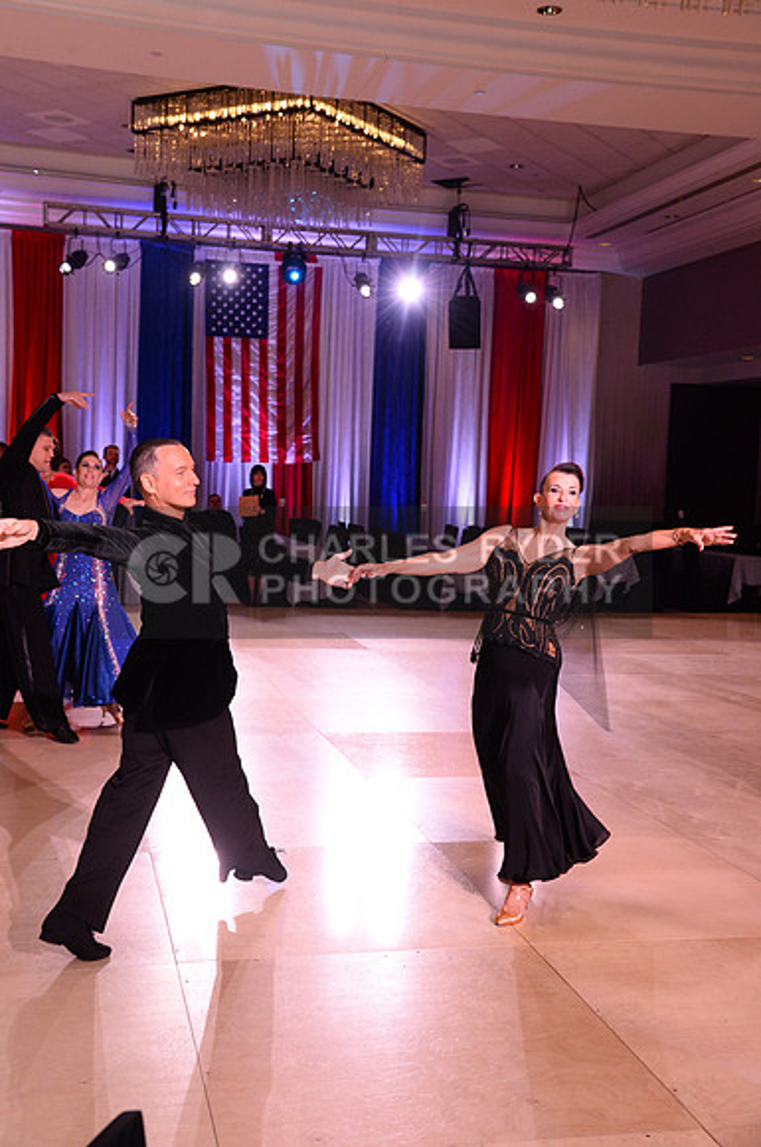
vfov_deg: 48.5
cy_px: 574
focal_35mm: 40
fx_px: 1272
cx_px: 380
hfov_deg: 33.3
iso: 2500
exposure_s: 1/250
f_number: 6.3
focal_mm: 40
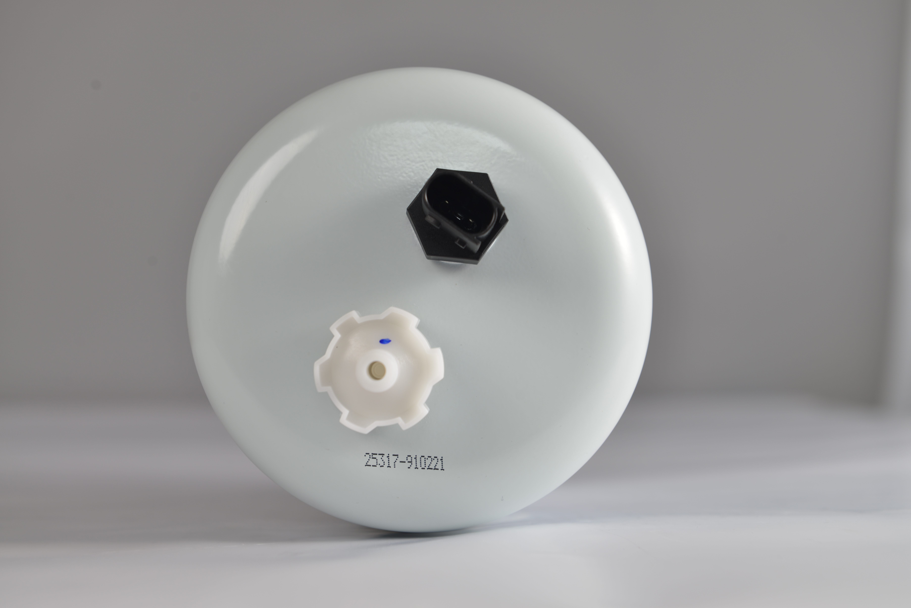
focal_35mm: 70
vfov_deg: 19.5
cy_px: 304
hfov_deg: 28.8
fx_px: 1772
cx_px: 456
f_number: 7.1
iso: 160
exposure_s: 1/80
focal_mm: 70
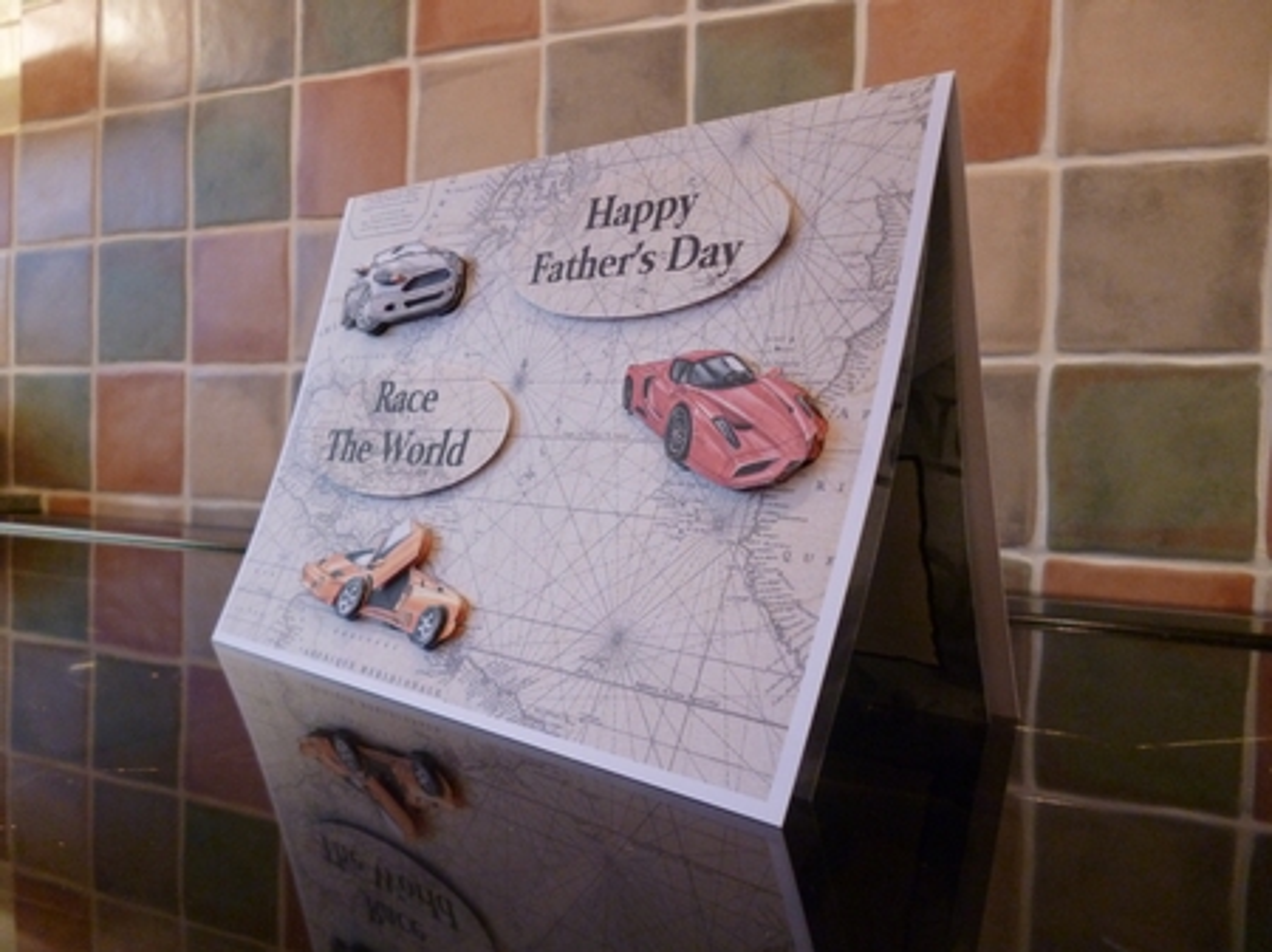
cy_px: 476
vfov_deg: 49.7
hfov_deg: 63.5
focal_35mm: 28
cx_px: 636
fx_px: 1028
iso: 400
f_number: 3.1
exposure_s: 1/25
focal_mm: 5
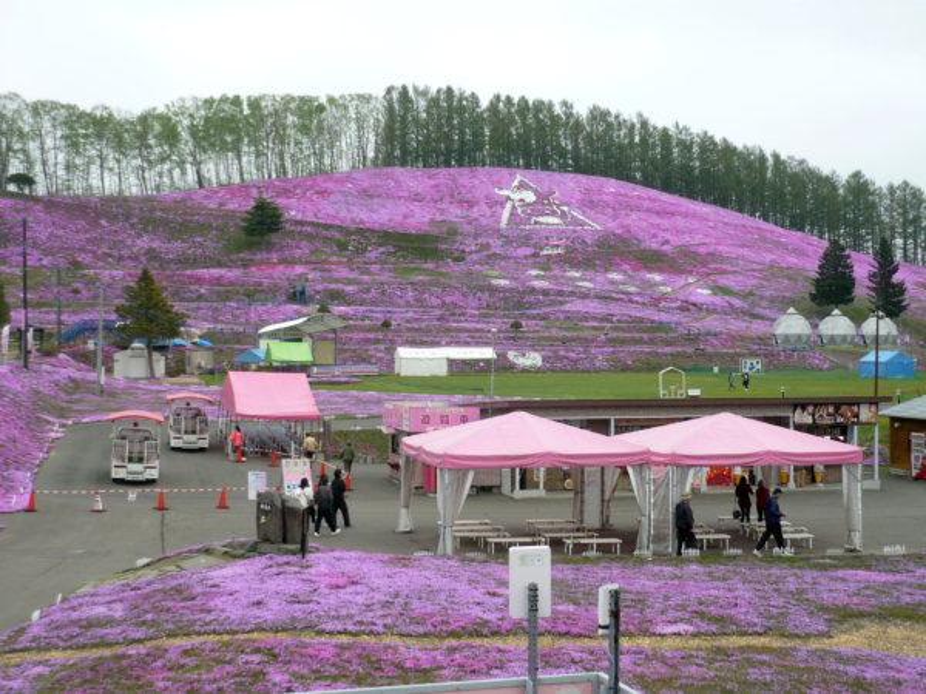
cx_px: 463
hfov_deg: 42.9
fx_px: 1177
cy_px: 347
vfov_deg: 32.9
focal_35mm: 44
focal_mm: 7.2
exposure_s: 1/80
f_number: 3
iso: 100
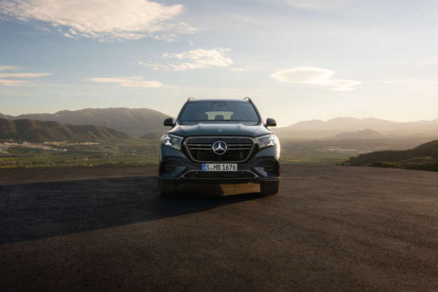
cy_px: 146
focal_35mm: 35
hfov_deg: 54.4
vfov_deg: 37.9
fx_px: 426
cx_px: 219
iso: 100
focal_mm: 35
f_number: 5
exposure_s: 1/250
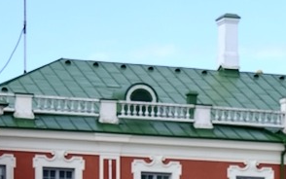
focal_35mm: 245
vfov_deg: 5.2
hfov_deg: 8.5
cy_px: 405
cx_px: 358
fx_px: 1910
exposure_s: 1/300
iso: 100
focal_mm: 42.6
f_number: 5
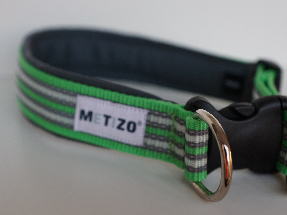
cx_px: 141
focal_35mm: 65
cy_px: 108
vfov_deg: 22.6
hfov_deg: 29.8
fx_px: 539
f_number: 4
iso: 1000
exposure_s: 1/160
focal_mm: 40
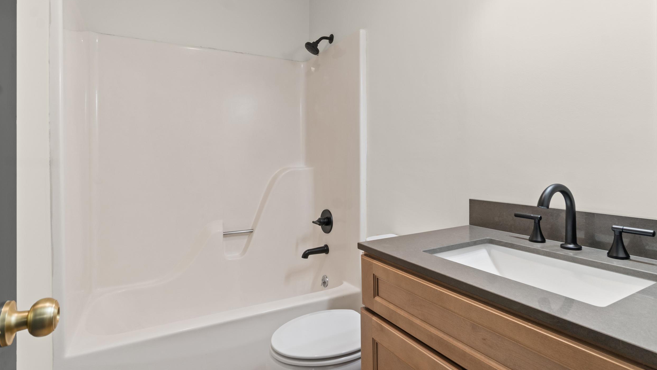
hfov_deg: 89.6
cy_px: 163
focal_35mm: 19
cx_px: 326
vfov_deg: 58.2
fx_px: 331
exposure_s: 1/3
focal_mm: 12
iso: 250
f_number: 9
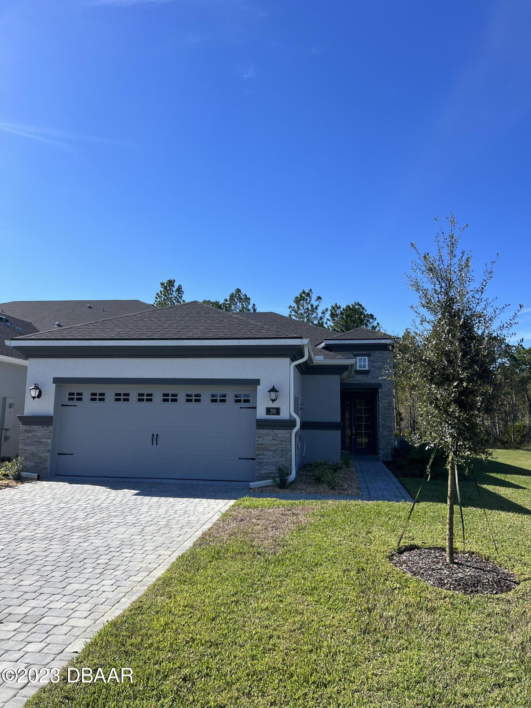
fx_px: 532
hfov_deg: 53.1
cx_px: 266
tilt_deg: +6.0
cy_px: 354
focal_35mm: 26
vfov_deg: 67.3
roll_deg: -1.9
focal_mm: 5.7
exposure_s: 1/3571
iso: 50
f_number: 1.5
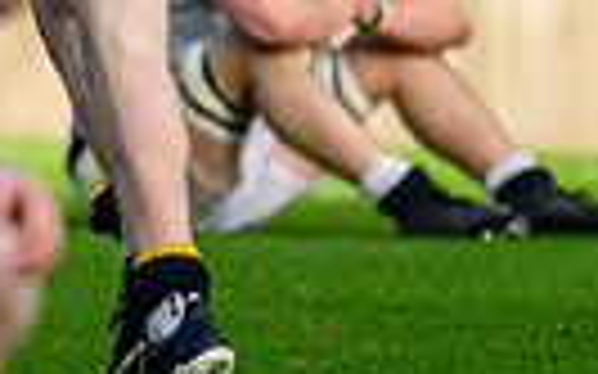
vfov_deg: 0.5
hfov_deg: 0.7
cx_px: -839
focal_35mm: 2827
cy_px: -493
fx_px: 46053
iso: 1250
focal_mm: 560
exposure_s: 1/3200
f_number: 4
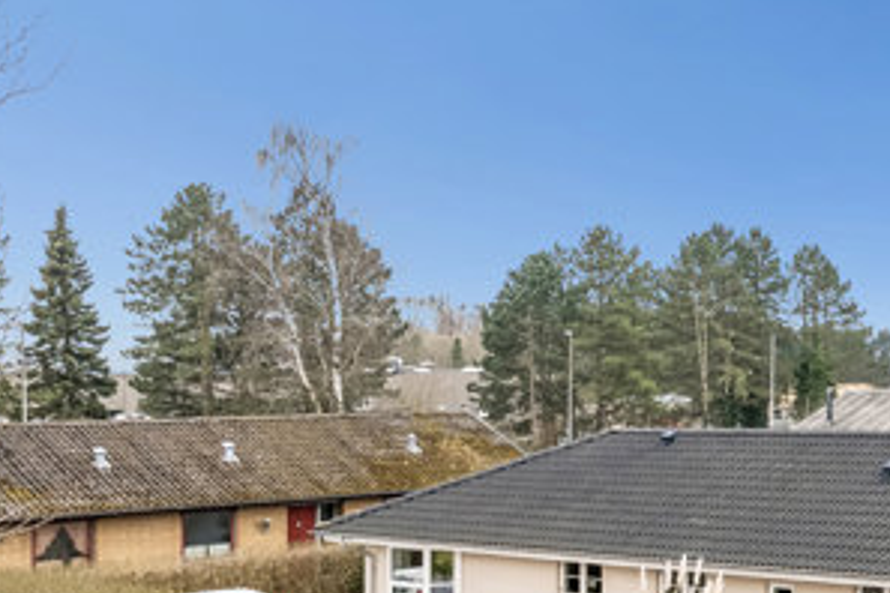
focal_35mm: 63
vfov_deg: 20.7
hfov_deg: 28.1
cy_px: 645
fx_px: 1549
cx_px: 1061
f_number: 9
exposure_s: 1/250
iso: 250
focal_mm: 15.5
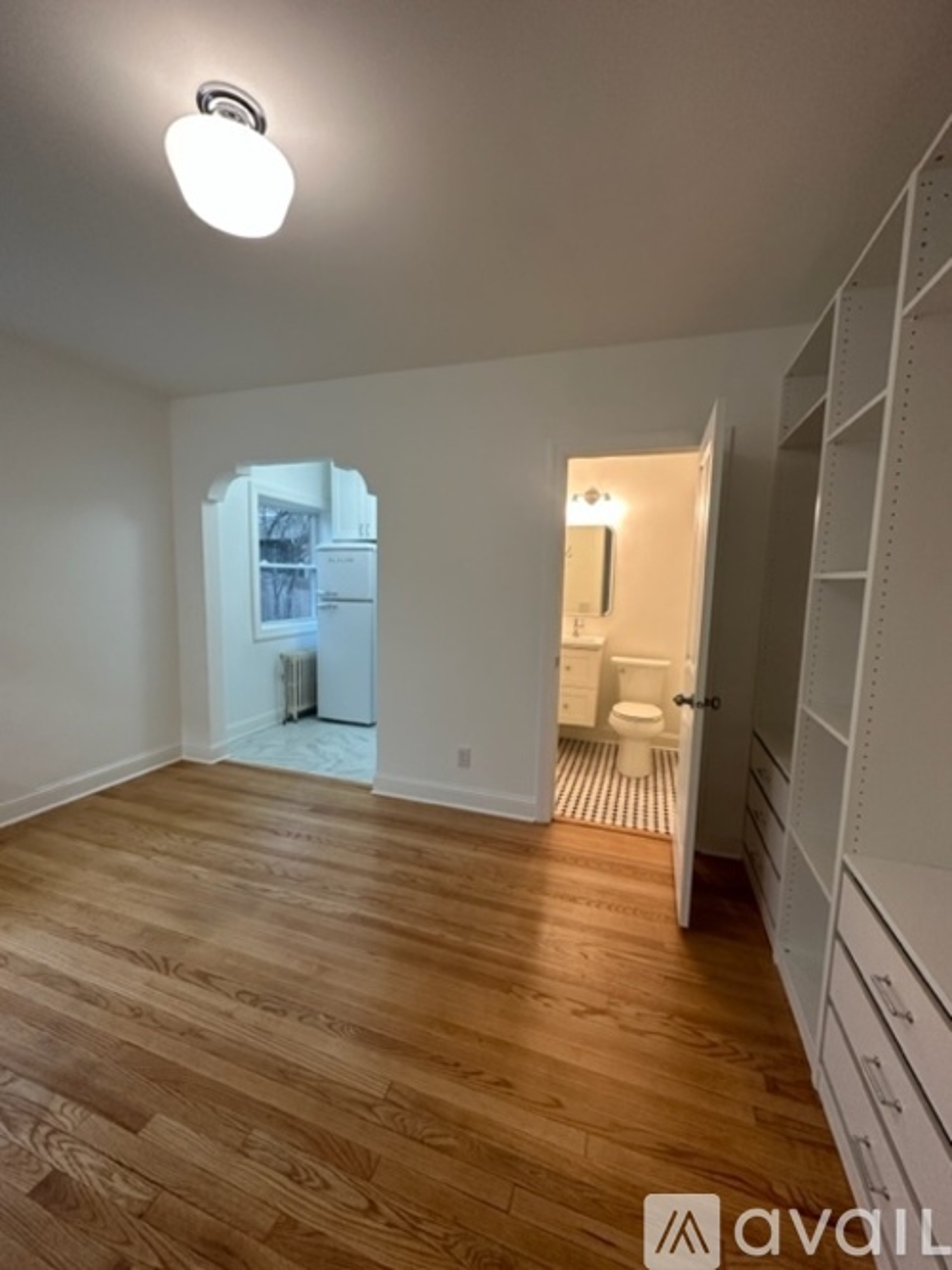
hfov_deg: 85.7
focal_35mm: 14
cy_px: 635
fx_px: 514
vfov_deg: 102.1
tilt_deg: -6.7
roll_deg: -0.7
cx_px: 476
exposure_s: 1/60
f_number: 2.2
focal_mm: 2.22
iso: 200
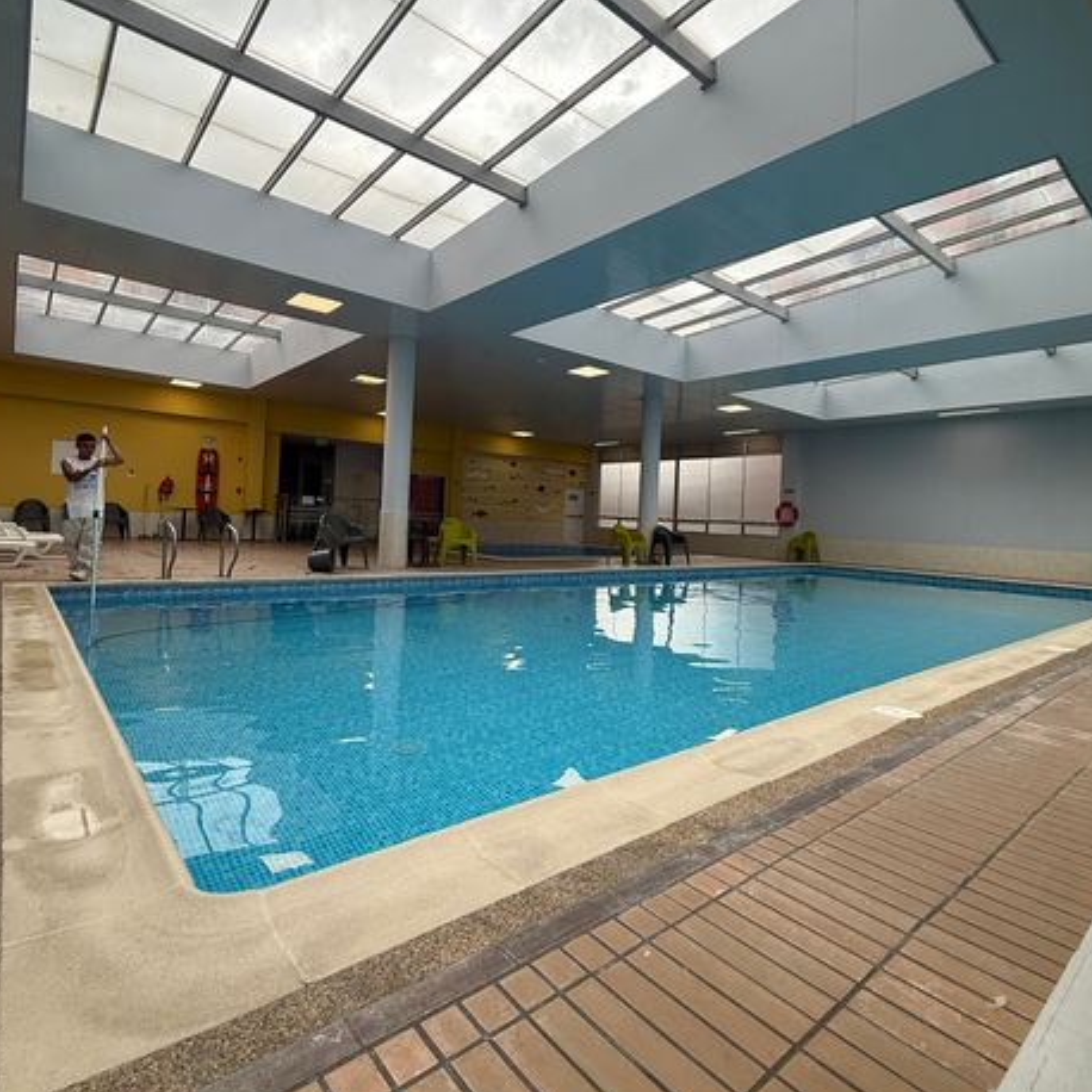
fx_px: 642
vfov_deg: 80.6
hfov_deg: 80.7
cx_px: 527
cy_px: 509
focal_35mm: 18
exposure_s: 1/265
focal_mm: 2.22
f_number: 2.2
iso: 64
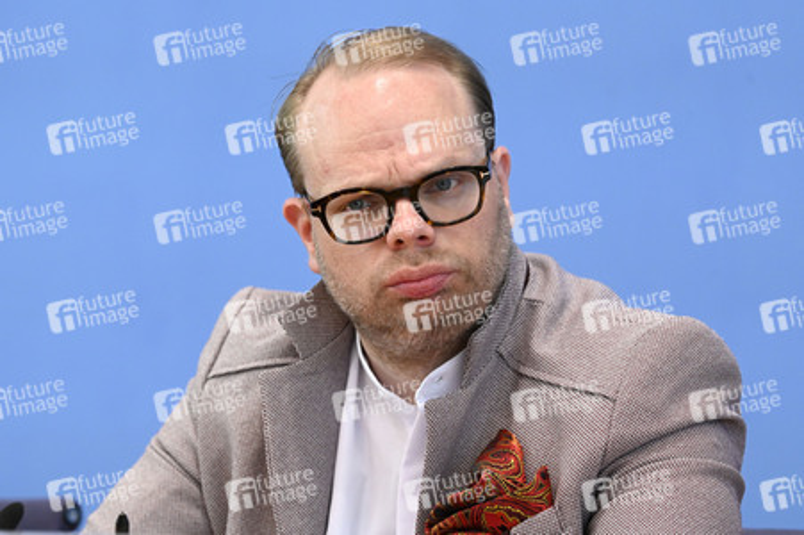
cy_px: 268
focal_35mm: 160
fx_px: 3571
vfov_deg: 8.6
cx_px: 402
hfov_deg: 12.8
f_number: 6.3
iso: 4000
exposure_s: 1/640
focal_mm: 160
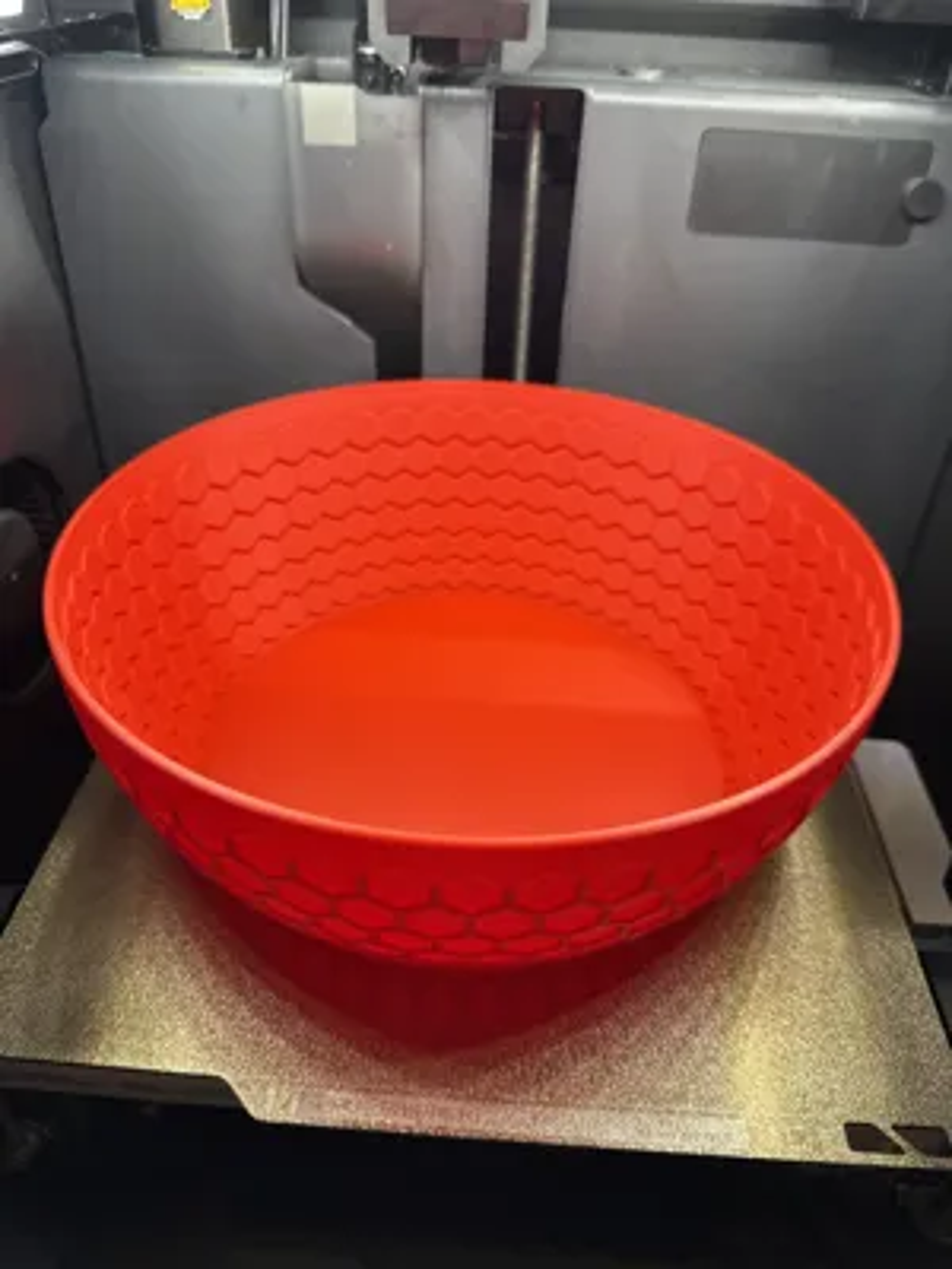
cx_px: 476
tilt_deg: -35.4
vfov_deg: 71.6
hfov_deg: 56.8
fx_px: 880
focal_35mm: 24
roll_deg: -2.3
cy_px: 634
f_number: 1.78
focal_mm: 6.76
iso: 200
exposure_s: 1/62
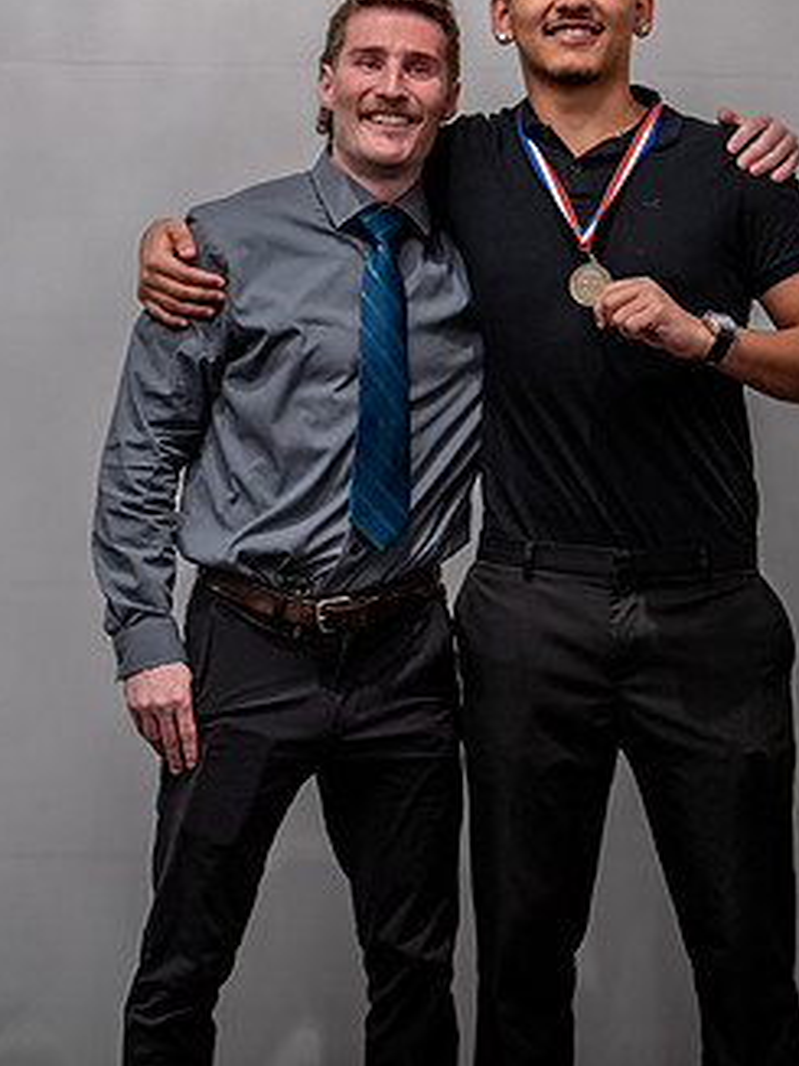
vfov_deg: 21.0
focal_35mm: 93
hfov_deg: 15.9
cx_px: 512
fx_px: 2864
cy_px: 394
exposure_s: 1/400
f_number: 1.2
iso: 500
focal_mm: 50
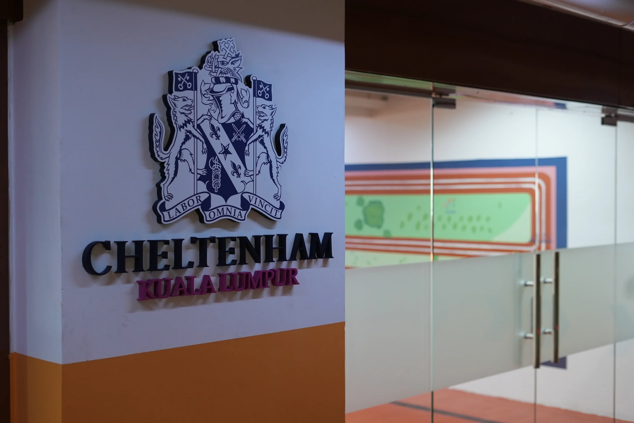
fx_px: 881
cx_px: 317
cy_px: 212
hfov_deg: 39.6
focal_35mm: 50
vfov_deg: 27.0
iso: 1600
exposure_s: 1/160
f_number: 2.5
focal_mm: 50
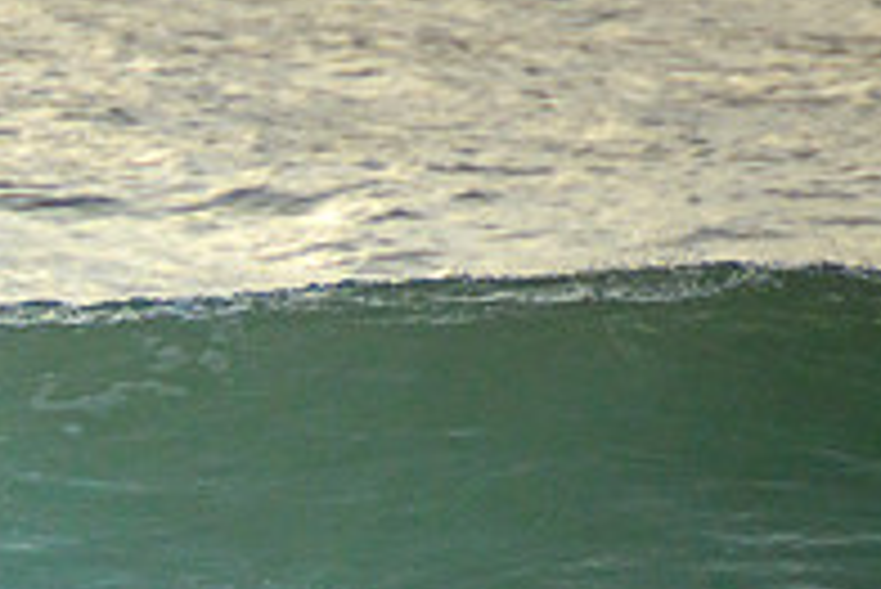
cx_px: -344
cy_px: 582
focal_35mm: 1624
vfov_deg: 0.8
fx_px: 39771
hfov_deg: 1.3
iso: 720
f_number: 5.6
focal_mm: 400
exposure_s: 1/2000
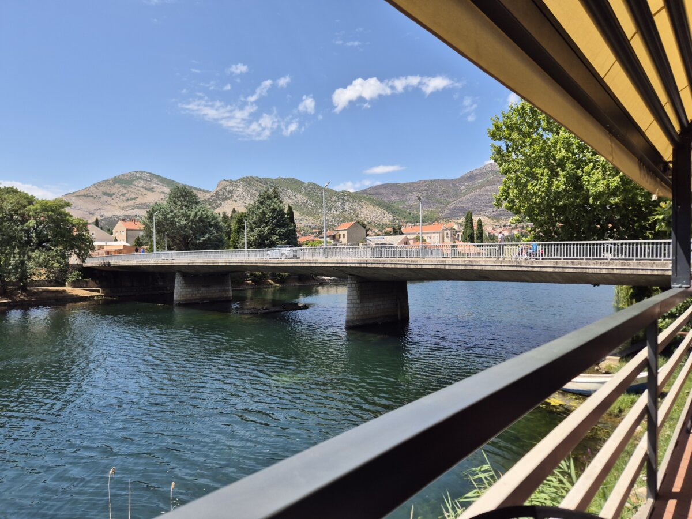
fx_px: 460
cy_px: 260
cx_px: 346
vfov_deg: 58.9
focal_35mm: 23
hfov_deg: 73.9
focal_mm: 5.4
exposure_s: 1/1364
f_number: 1.8
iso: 25
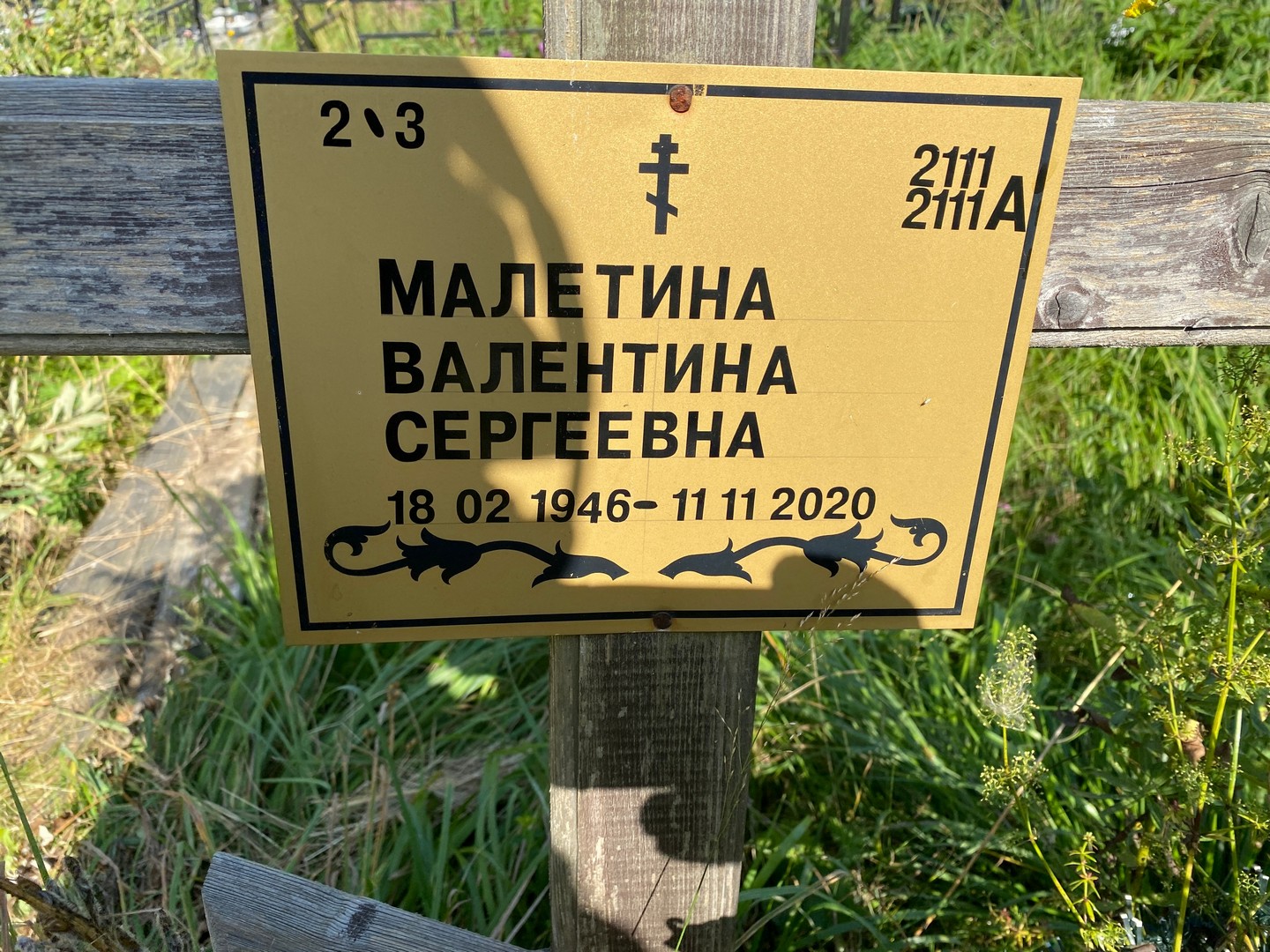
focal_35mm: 26
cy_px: 476
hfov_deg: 67.3
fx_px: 954
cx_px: 635
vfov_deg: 53.1
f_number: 1.8
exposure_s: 1/1727
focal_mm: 4.25
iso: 32
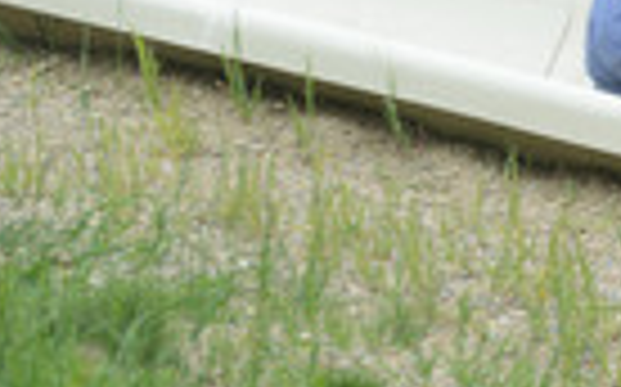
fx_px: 9757
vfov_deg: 2.3
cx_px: 864
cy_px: 178
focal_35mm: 577
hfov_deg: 3.6
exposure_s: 1/640
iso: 320
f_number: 6.3
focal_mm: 195
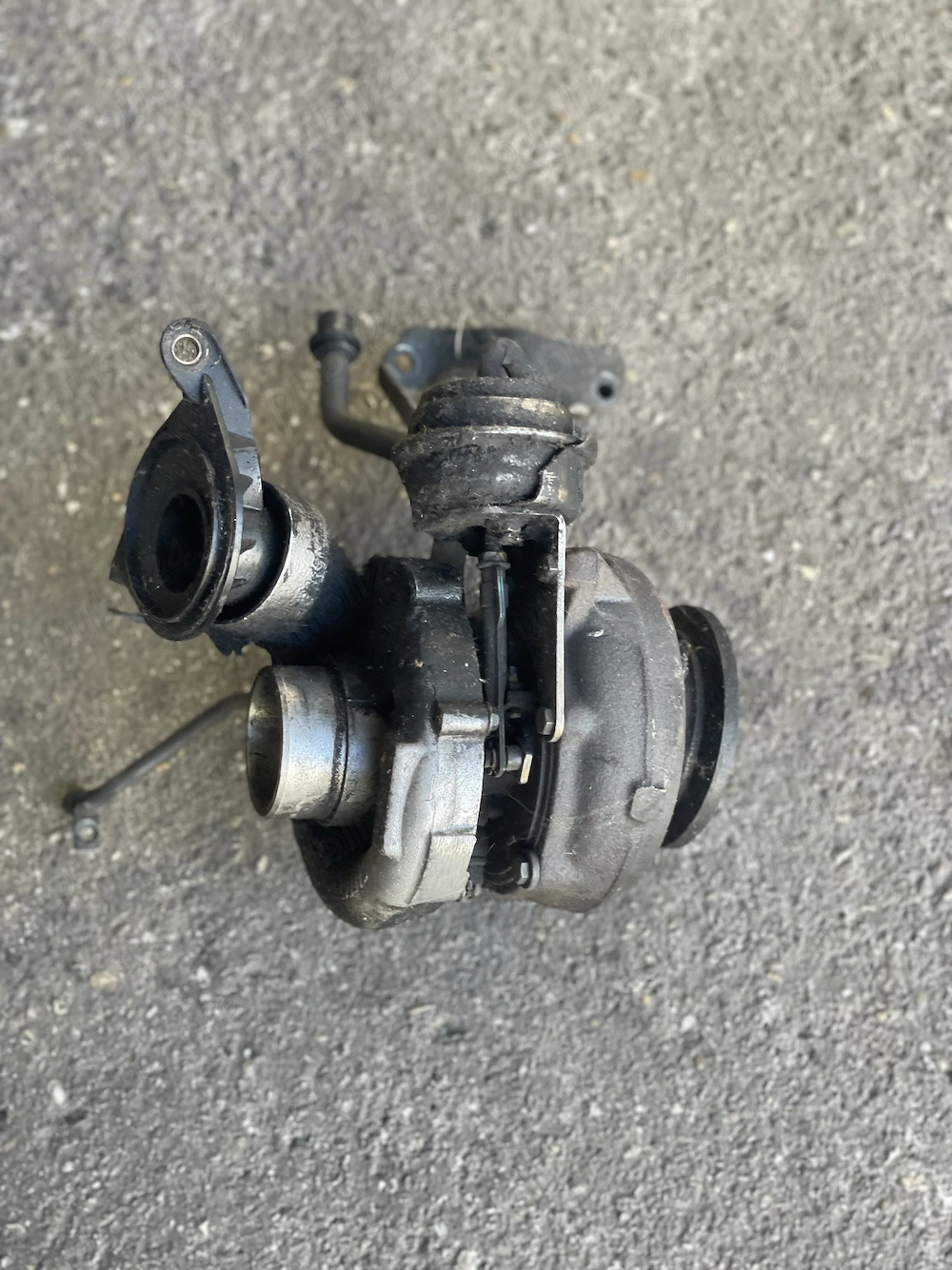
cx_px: 476
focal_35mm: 52
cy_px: 635
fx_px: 1907
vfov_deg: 36.8
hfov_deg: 28.0
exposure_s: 1/122
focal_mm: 6
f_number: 2
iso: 160
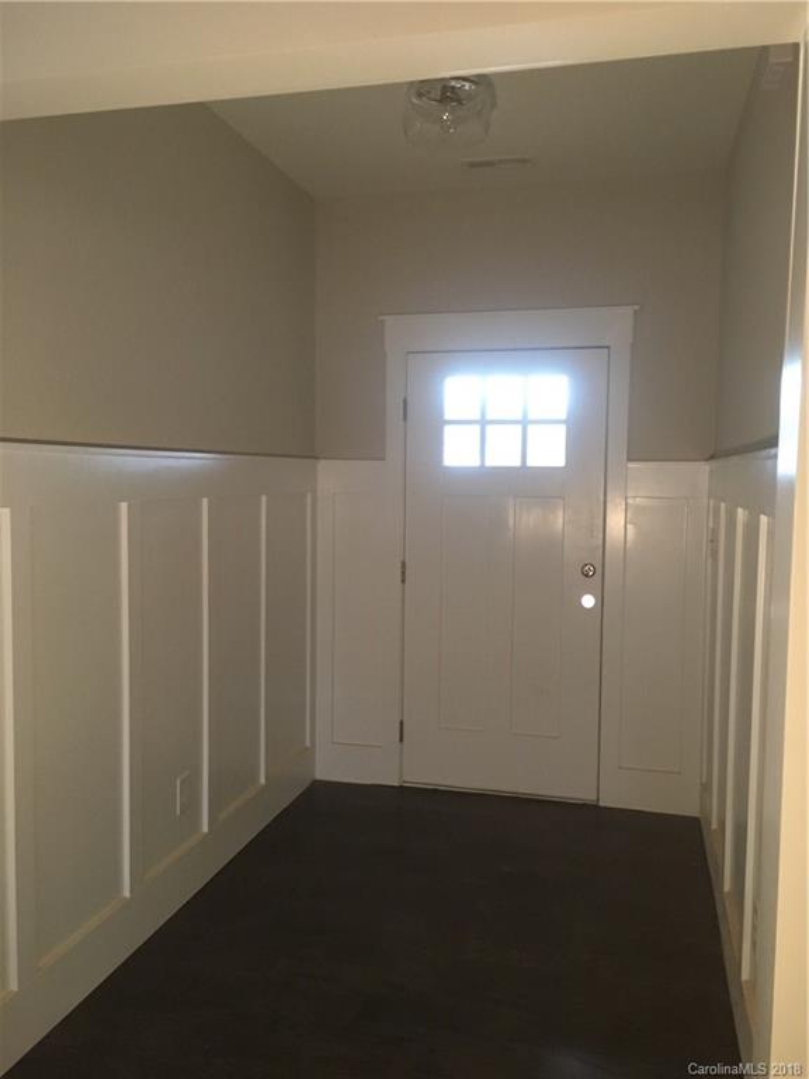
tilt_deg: -4.0
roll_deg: -0.7
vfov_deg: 61.7
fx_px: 904
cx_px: 404
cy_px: 540
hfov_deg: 48.2
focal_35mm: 29
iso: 200
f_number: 2.2
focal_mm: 4.15
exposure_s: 1/20
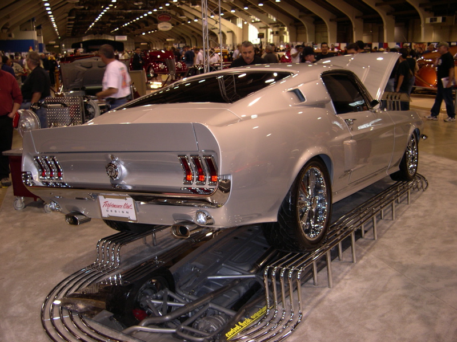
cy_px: 171
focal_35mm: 38
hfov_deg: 49.0
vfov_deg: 37.7
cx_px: 228
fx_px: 502
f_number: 2.8
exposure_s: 1/30
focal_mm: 8
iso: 100
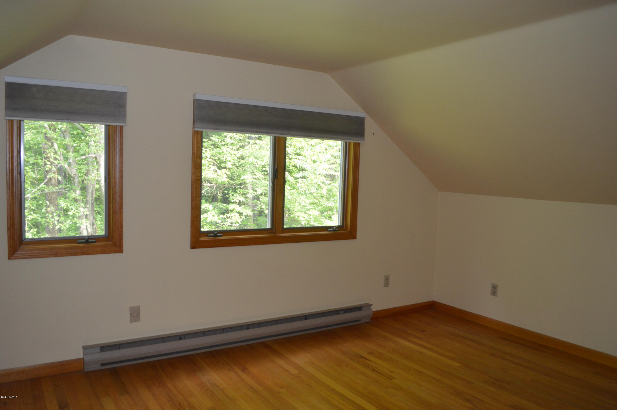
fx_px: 462
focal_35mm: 27
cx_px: 308
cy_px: 205
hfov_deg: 67.4
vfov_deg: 47.8
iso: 560
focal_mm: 18
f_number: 3.5
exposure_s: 1/60
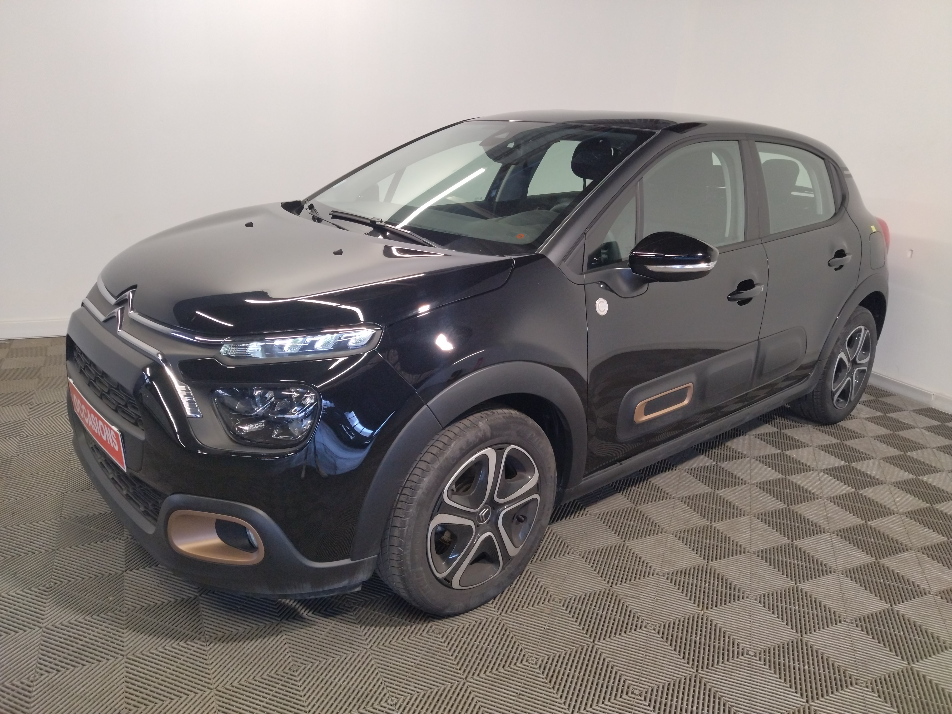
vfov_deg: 51.4
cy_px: 357
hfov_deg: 65.3
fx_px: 743
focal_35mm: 27
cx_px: 476
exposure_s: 1/100
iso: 184
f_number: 1.79
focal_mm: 4.74
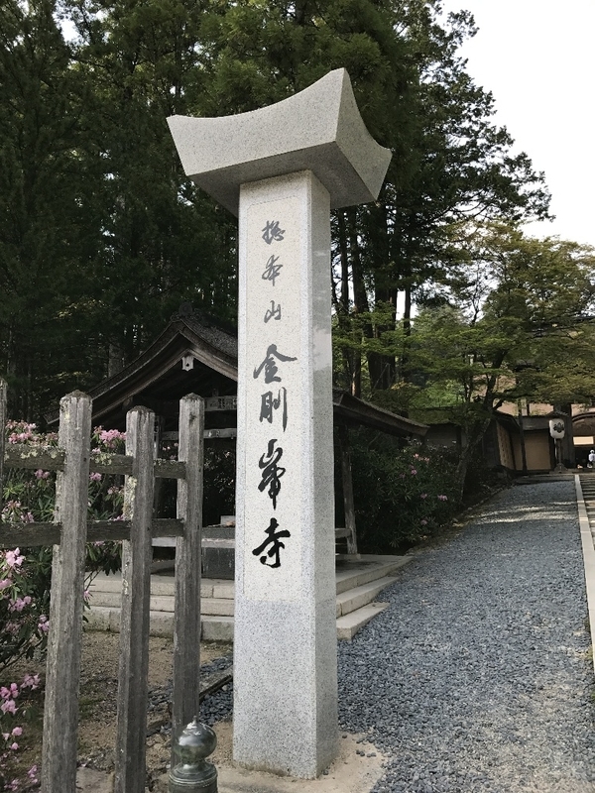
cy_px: 396
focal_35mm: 28
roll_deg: +1.2
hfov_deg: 49.7
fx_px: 642
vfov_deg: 63.4
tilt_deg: +9.9
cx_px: 298
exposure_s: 1/563
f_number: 1.8
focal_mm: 3.99
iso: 20
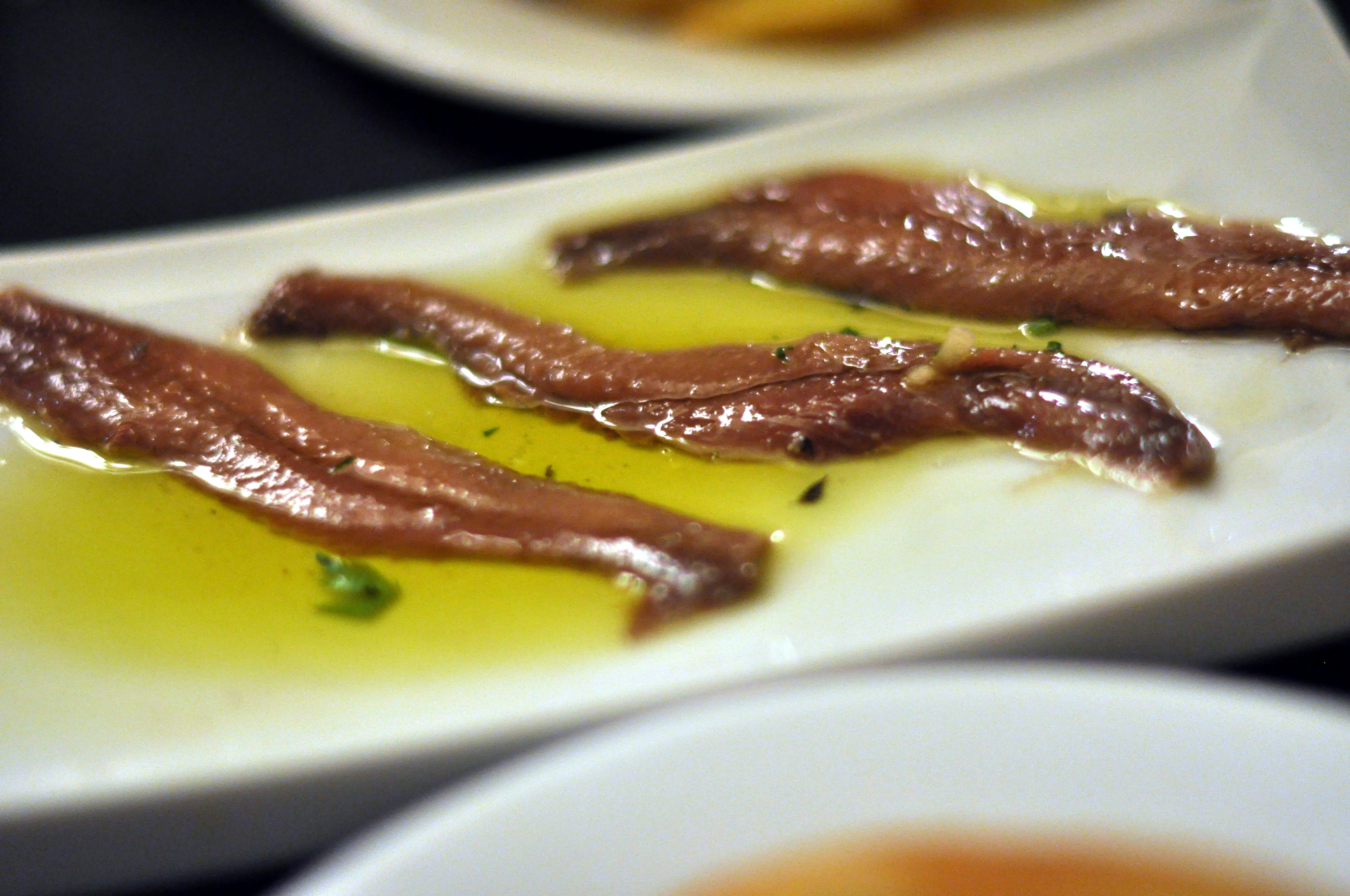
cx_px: 675
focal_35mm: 75
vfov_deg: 18.1
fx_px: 2809
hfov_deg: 27.0
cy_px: 448
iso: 1000
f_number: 1.4
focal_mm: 50
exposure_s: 1/100
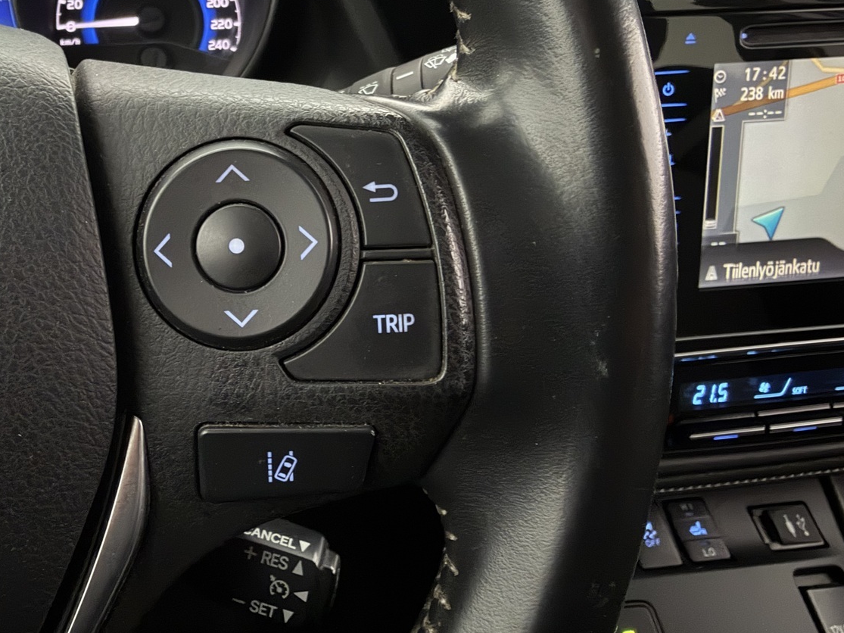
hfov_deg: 57.8
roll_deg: +1.3
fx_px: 756
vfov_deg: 45.1
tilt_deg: -24.9
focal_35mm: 31
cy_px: 246
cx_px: 330
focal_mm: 2.22
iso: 500
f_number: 2.2
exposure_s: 1/13
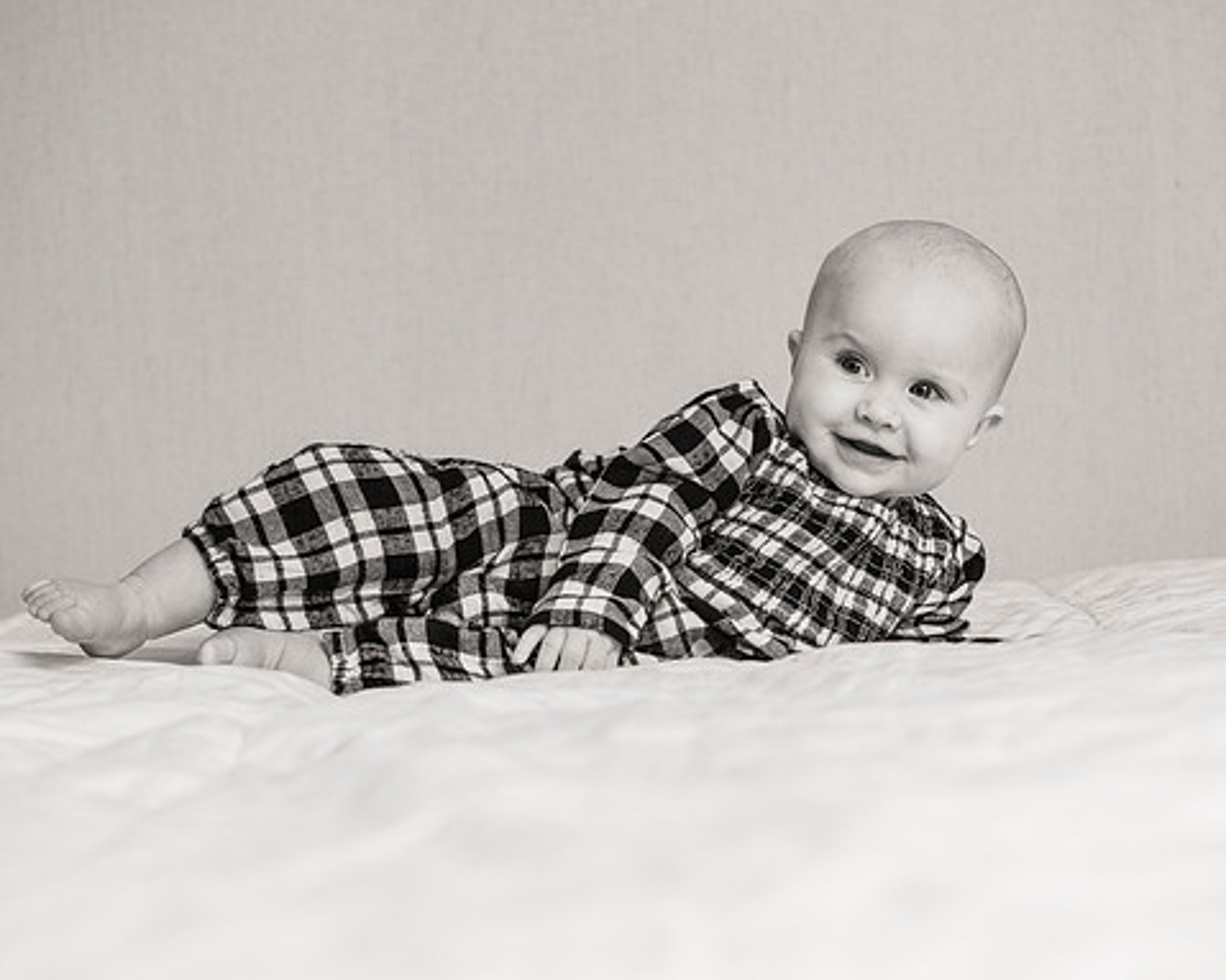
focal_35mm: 83
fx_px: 3011
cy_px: 514
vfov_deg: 18.5
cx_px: 672
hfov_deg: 23.0
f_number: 5.6
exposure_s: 1/200
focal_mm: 70
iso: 400
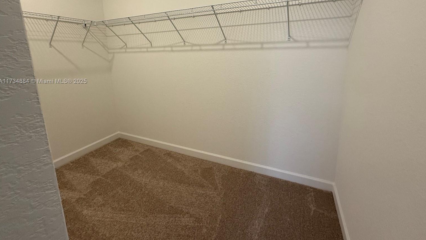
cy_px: 82
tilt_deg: -8.3
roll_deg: +0.6
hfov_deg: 99.3
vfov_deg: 65.5
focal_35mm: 16
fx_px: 181
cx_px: 221
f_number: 2.2
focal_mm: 2.22
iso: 200
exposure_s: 1/120
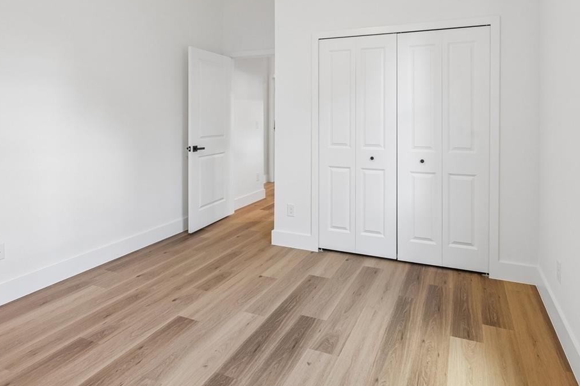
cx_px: 311
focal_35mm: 22
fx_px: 354
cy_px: 115
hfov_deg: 78.5
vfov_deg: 55.4
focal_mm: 14
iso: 400
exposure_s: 1/20
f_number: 8
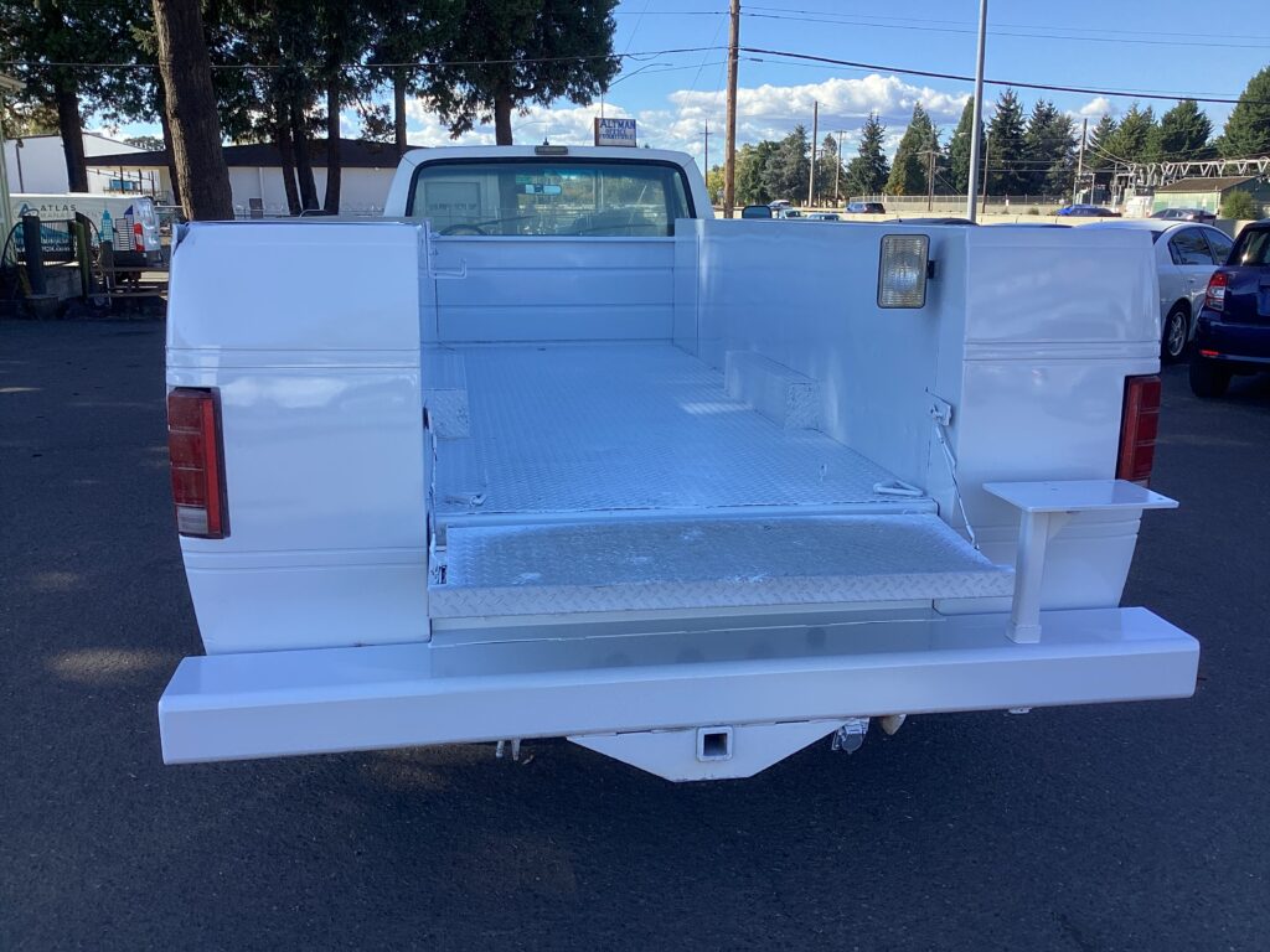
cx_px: 635
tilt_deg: -13.5
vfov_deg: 45.4
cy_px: 476
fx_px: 1137
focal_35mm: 31
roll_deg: +0.7
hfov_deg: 58.4
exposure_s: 1/411
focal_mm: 3.3
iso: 25
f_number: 2.4
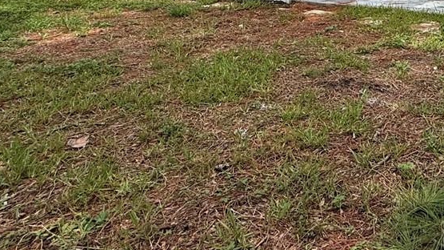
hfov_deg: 40.8
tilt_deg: +1.5
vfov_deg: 23.4
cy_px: -89
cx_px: 439
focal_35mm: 44
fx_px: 518
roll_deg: -1.7
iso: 50
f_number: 2.2
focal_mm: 2.22
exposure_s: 1/1399
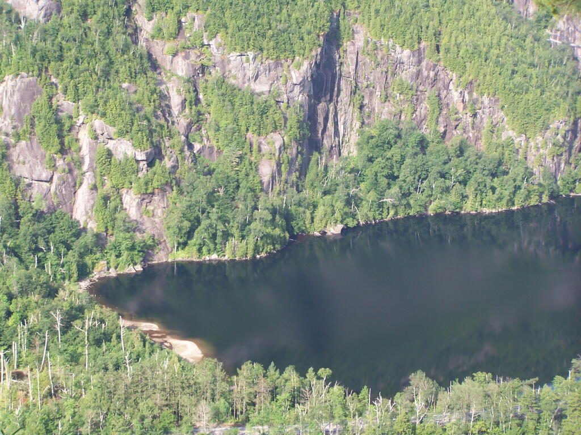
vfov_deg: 15.7
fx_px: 1578
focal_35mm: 94
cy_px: 218
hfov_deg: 20.9
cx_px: 290
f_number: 3.2
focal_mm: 15.6
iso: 80
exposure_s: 1/200
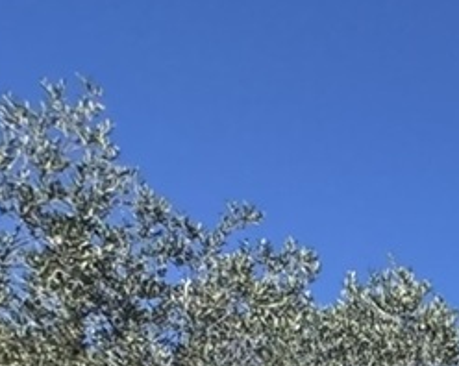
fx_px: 1303
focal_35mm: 96
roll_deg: +2.2
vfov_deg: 12.5
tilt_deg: +4.7
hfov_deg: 11.7
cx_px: 1346
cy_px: 886
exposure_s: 1/2342
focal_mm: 2.22
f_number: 2.2
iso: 50
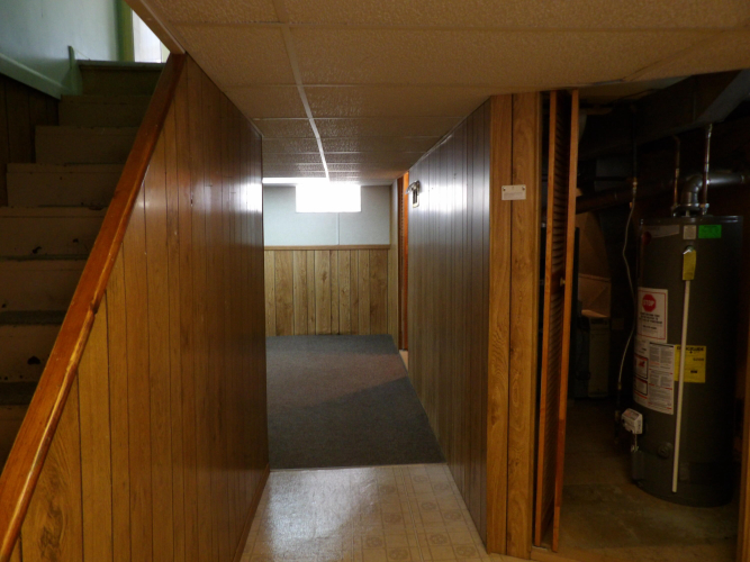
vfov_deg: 56.8
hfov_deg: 71.6
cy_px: 281
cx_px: 375
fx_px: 520
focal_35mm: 24
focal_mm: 4.3
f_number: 3.2
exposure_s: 1/17
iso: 345
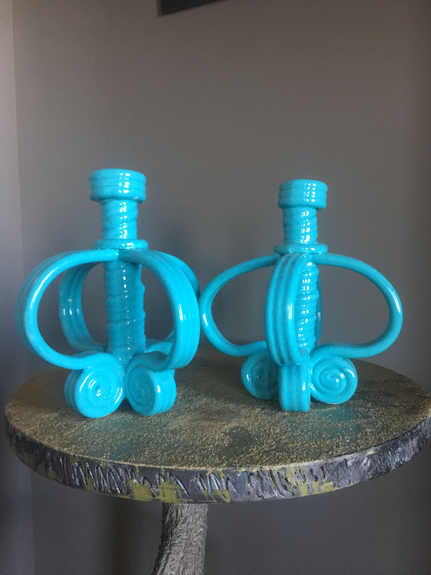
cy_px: 288
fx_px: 481
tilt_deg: -3.7
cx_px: 216
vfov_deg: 61.7
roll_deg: +1.7
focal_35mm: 29
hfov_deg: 48.2
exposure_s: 1/17
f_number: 2.2
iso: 50
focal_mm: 4.15
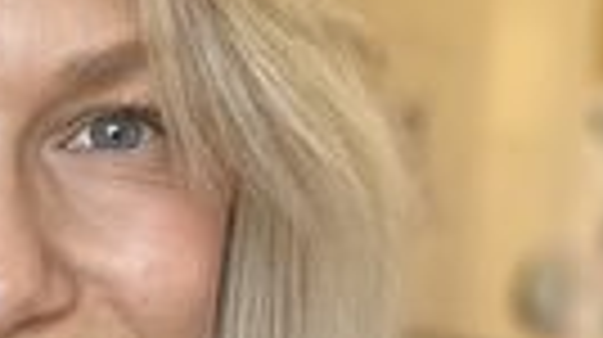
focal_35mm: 93
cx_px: -2
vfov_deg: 12.5
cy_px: 469
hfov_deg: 22.1
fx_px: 1485
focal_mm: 2.71
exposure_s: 1/60
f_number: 2.2
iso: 125
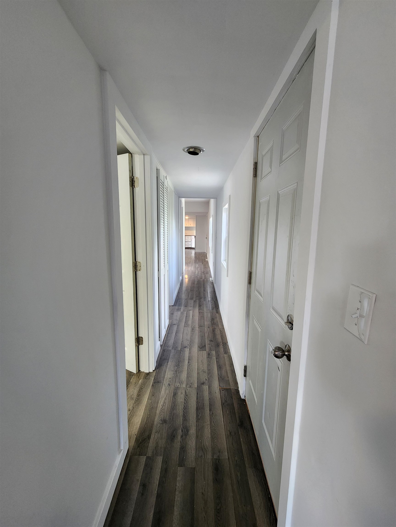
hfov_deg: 89.9
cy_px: 264
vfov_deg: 106.2
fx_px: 198
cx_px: 198
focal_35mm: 13
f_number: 2.2
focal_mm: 2.2
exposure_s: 1/60
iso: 250
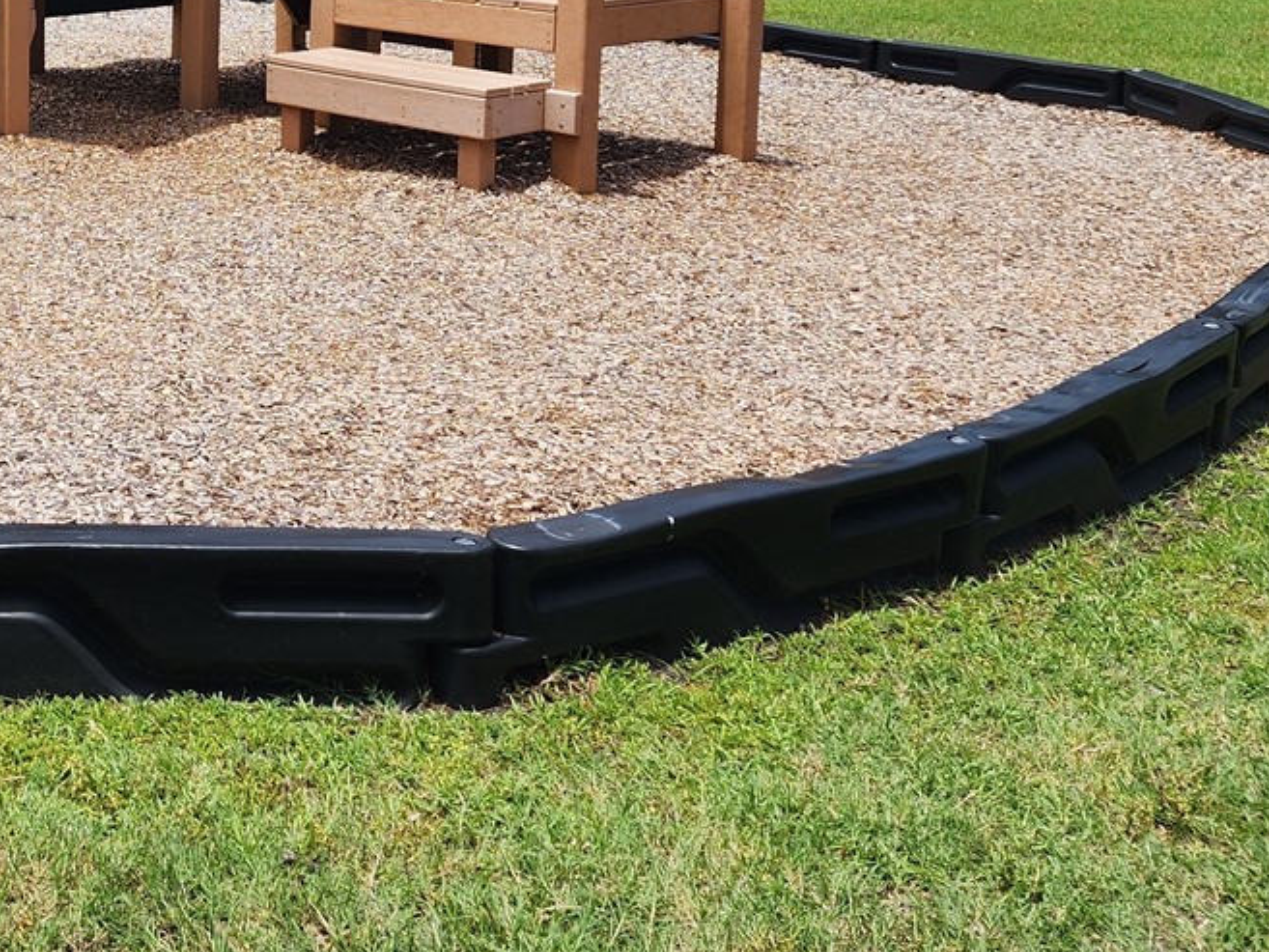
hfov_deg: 31.6
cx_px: -19
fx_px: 2053
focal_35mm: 56
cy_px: -37
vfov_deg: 24.7
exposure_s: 1/976
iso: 12
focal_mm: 6.4
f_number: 1.8
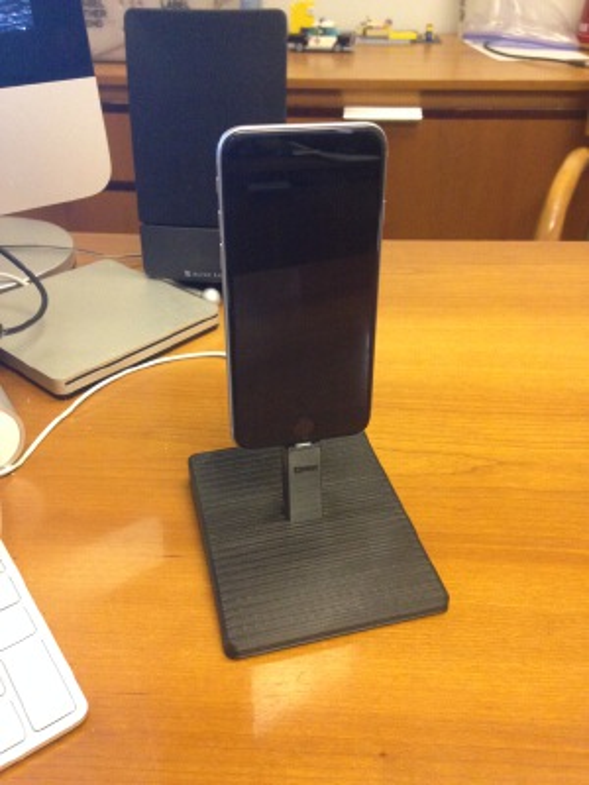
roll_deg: +0.3
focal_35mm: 33
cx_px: 294
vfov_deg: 55.4
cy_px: 392
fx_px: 749
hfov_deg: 42.9
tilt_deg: -30.1
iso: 400
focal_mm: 4.12
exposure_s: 1/17
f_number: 2.4
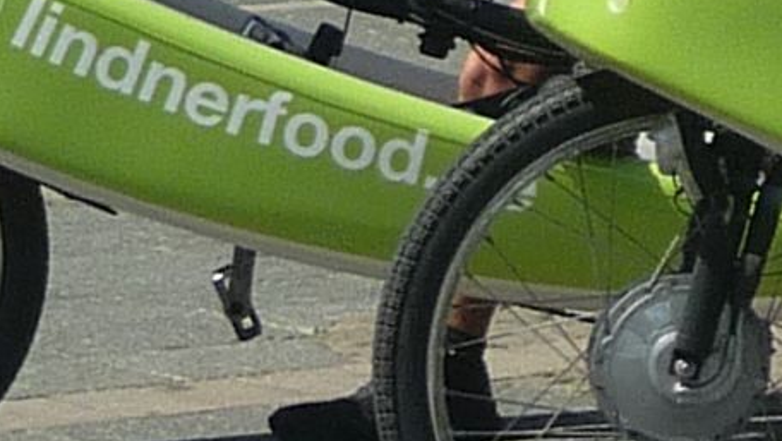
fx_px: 5456
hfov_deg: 7.9
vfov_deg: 4.6
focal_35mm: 263
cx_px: 1413
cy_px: -379
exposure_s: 1/1000
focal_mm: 5.3
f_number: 3.5
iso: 100
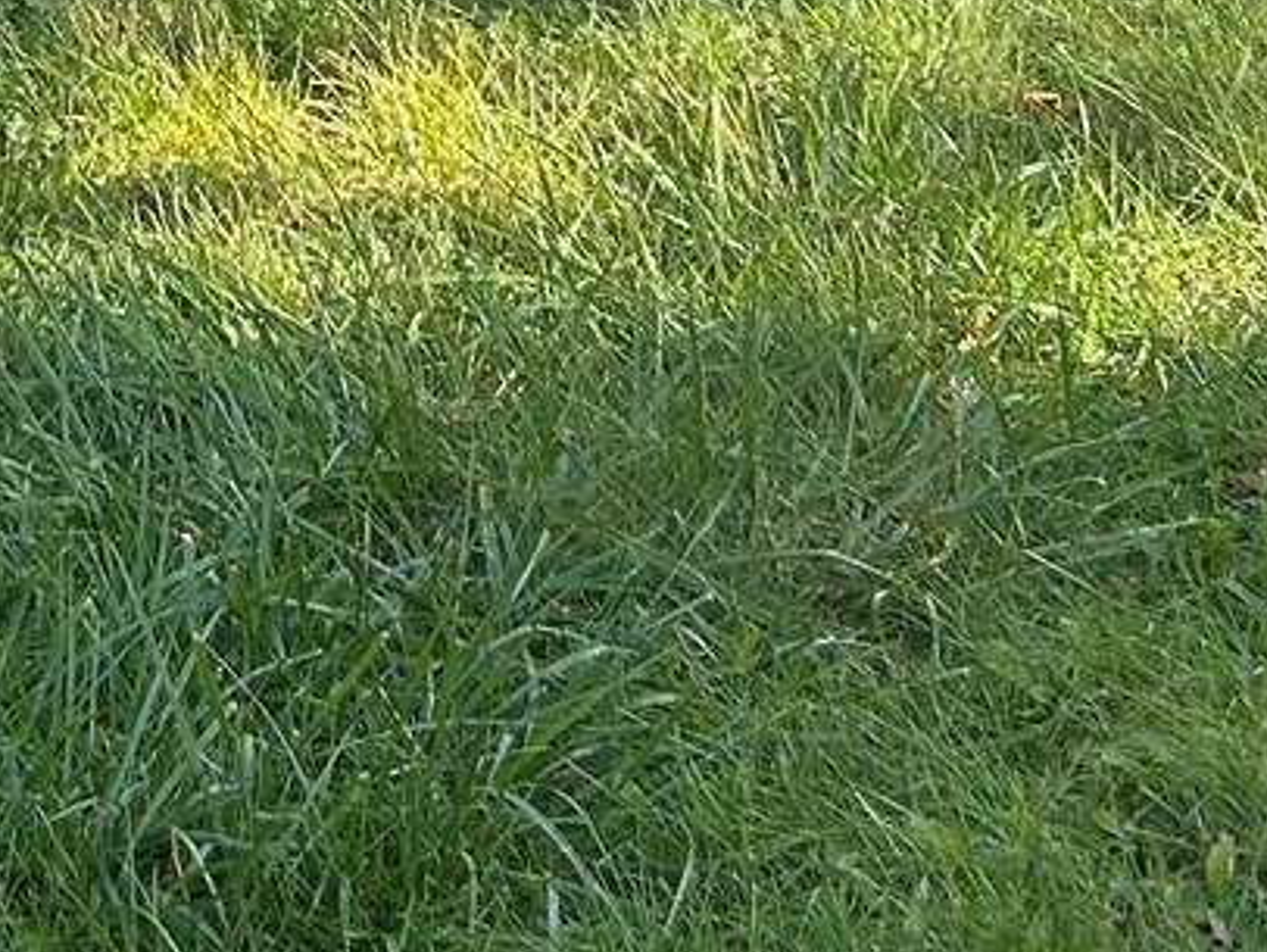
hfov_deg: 14.9
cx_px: 247
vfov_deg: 10.8
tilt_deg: -6.9
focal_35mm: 131
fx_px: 4798
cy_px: -621
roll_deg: +0.6
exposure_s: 1/696
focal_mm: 5.7
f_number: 1.5
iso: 50
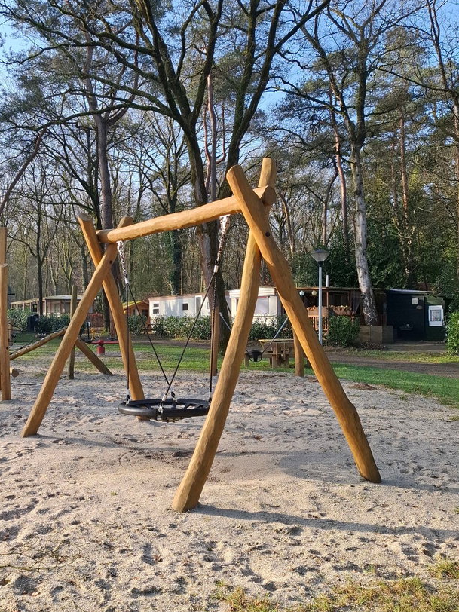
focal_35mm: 34
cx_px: 121
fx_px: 601
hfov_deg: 40.7
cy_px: 310
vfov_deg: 54.0
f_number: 1.8
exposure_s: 1/728
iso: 50
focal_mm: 5.54
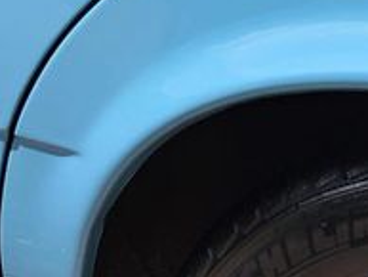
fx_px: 915
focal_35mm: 86
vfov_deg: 15.6
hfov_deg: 21.7
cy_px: 432
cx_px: 395
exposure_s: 1/686
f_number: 1.8
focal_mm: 5.4
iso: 40
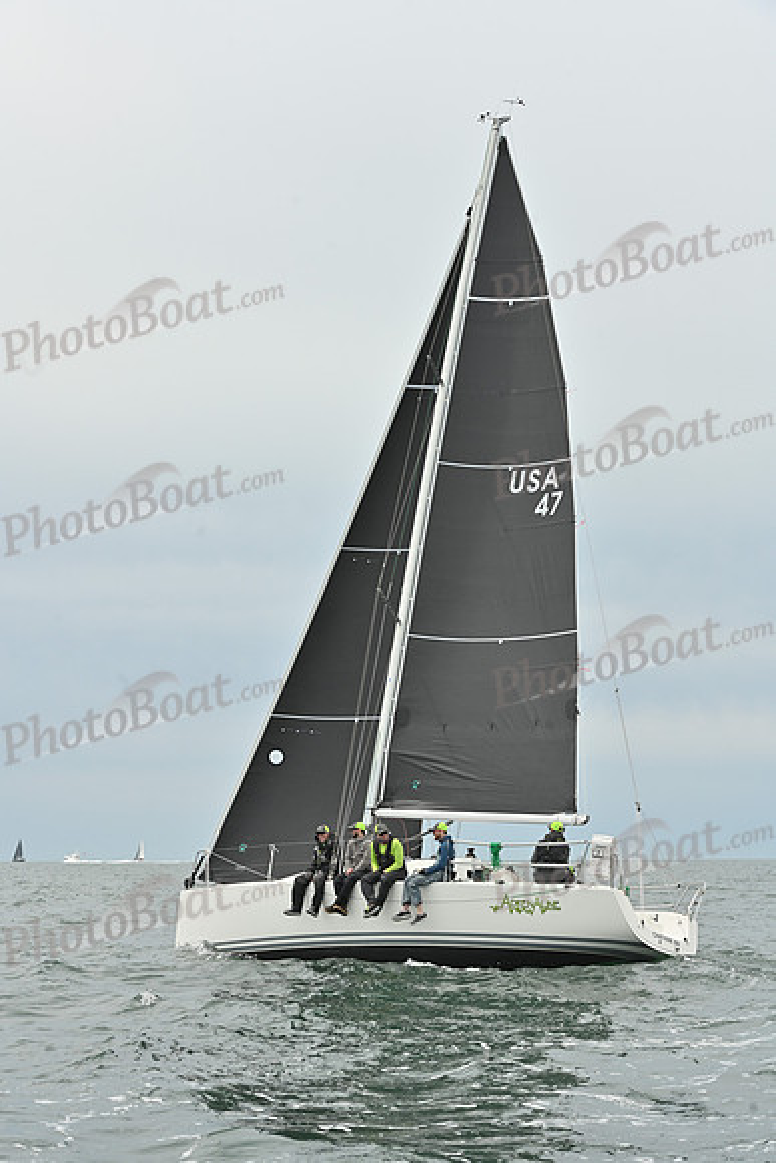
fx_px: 2262
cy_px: 582
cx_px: 388
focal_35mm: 70
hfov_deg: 19.5
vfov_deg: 28.8
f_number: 9
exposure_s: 1/800
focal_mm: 70
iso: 320
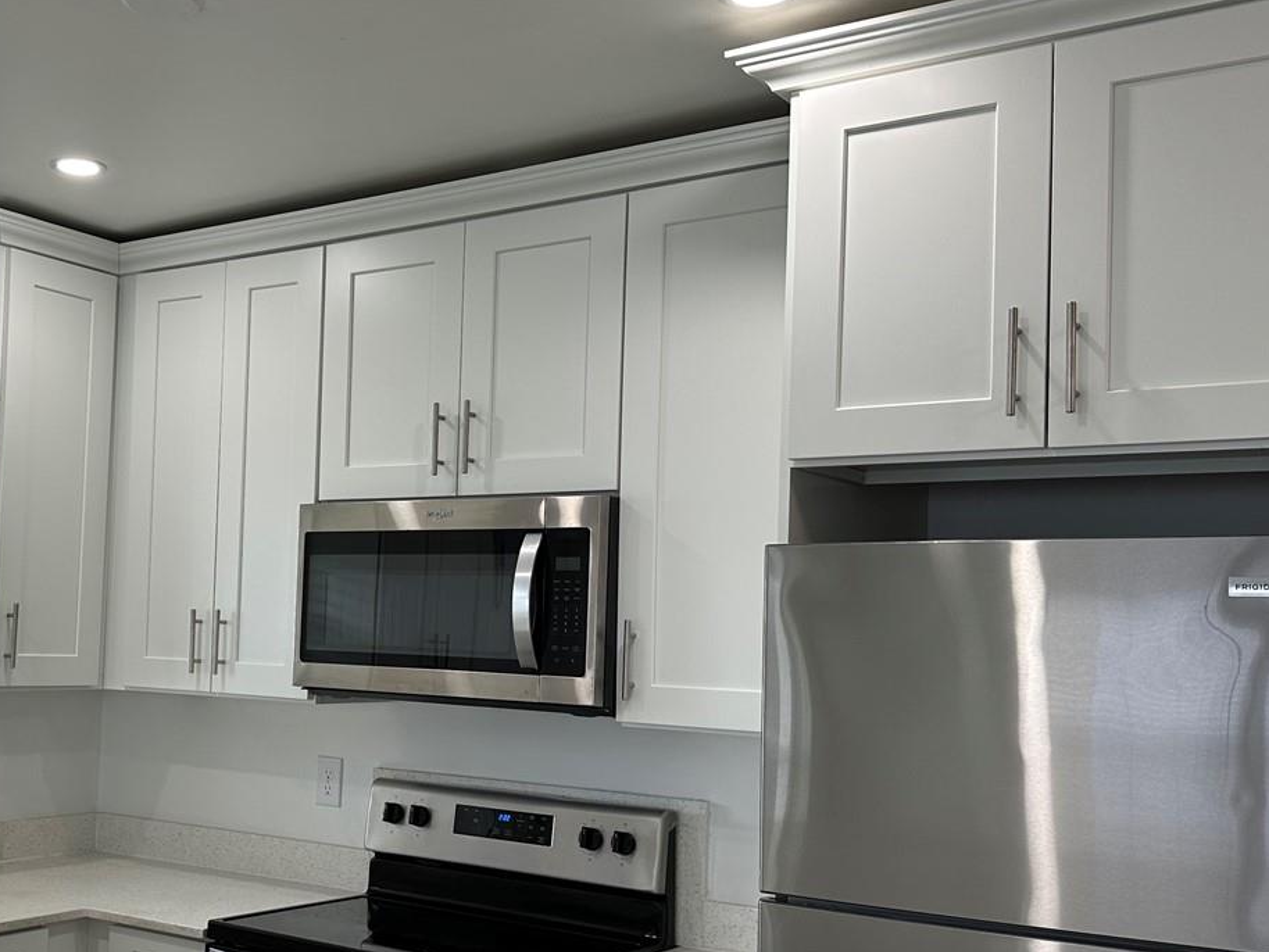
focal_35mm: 42
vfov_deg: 34.2
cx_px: 296
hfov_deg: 43.2
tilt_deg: +1.3
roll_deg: -2.4
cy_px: 579
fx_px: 1540
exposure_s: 1/120
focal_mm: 6.86
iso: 64
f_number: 1.78
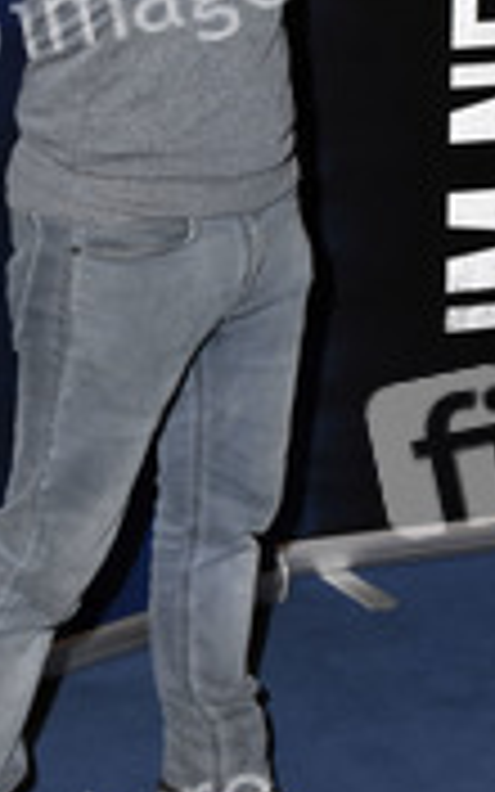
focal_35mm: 111
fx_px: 2396
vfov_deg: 18.7
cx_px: 189
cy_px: 207
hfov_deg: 11.8
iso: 1600
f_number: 6.3
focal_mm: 32
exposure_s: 1/60
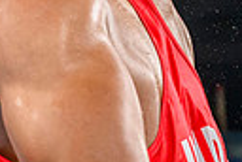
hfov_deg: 6.9
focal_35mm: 287
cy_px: -16
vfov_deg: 4.8
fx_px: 1934
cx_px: -250
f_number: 3.5
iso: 2500
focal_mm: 47
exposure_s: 1/1600
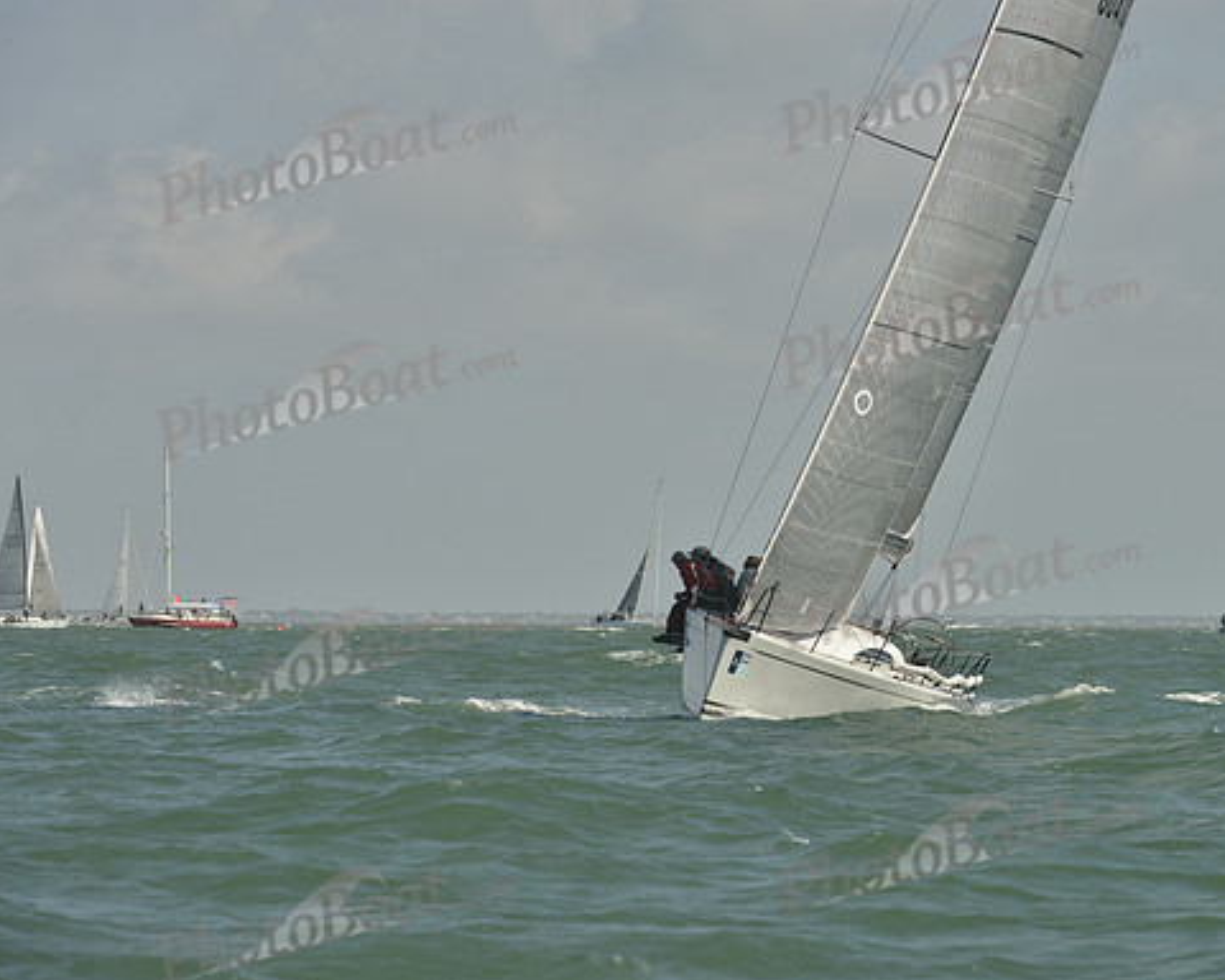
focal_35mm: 227
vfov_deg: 6.8
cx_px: 651
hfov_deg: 8.5
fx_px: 8230
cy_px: 491
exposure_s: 1/1250
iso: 280
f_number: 9
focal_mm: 200
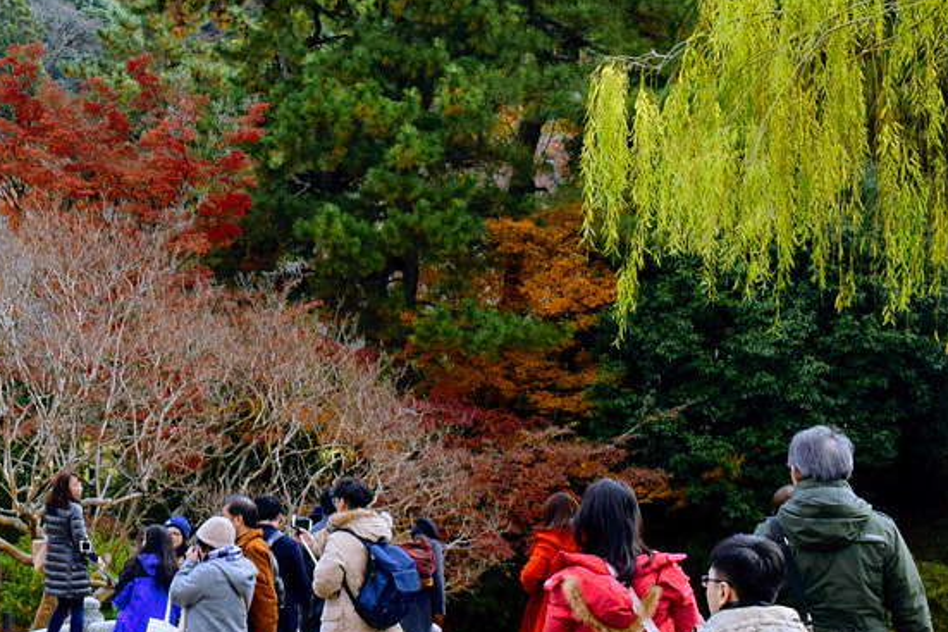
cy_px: -52
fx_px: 3896
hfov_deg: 13.4
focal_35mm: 148
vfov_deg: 9.2
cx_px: -272
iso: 200
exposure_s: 1/250
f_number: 8
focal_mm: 34
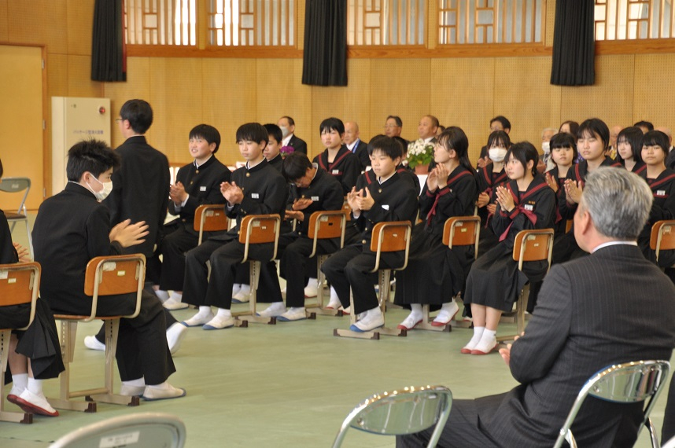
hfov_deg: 17.5
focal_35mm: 117
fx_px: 2191
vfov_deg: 11.7
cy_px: 224
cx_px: 338
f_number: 5.3
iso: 640
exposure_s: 1/50
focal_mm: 78
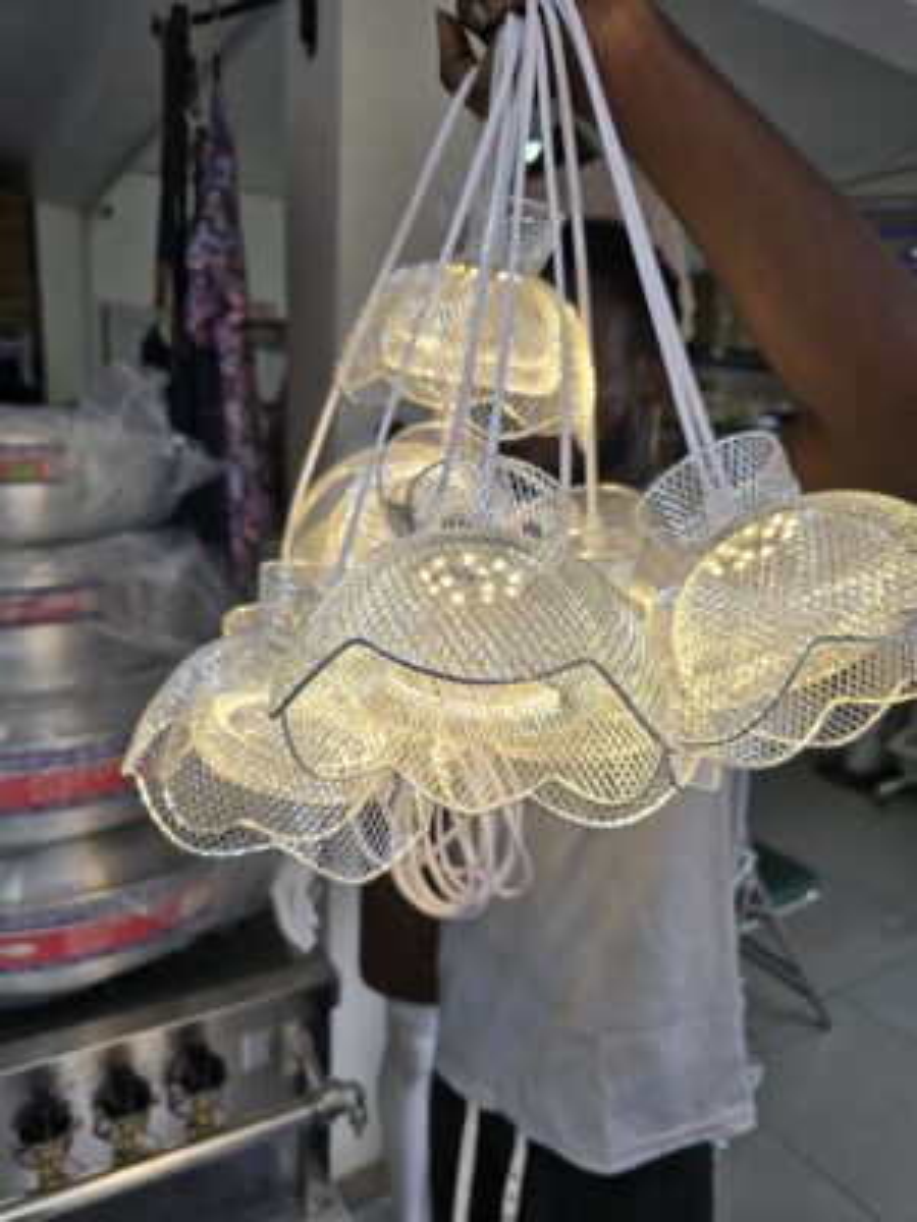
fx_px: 812
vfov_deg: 73.9
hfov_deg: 58.9
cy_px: 611
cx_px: 458
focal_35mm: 23
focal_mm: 6.3
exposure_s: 1/100
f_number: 1.7
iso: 12
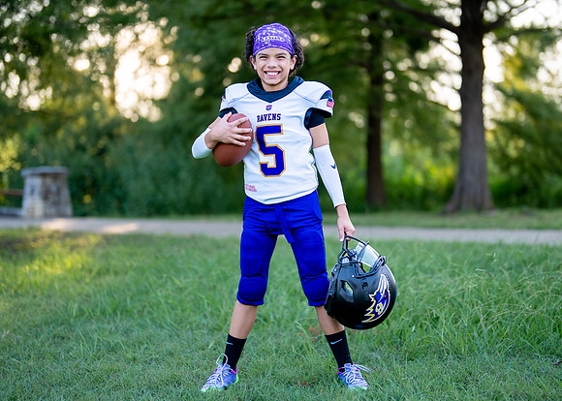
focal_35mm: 64
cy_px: 184
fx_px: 1015
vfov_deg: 22.3
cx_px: 297
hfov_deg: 30.9
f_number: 1.2
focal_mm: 50
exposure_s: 1/800
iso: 100
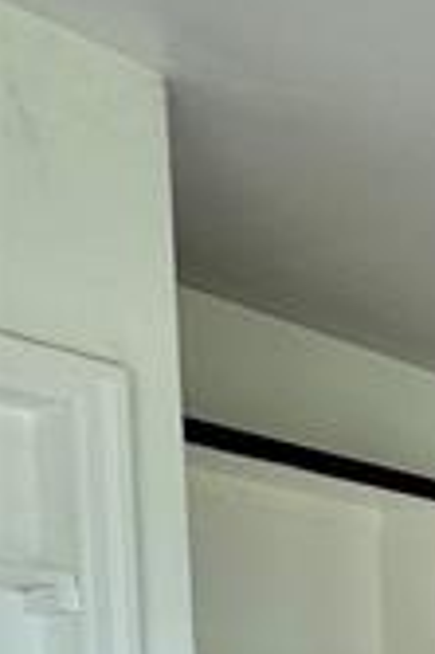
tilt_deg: -3.4
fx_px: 1217
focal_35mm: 67
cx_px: 1121
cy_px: 889
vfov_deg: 25.2
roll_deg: -0.9
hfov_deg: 13.2
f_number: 2.2
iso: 50
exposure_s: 1/99
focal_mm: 2.22
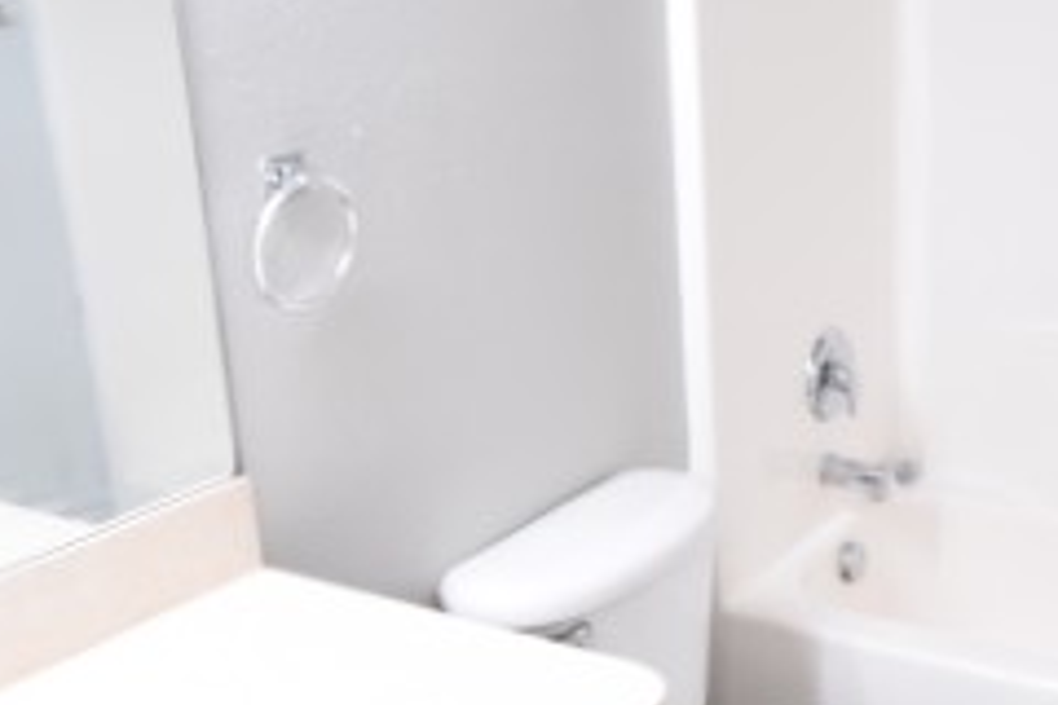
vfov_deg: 29.9
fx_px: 1322
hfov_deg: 41.9
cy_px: 330
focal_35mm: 45
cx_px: 829
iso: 800
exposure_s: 1/60
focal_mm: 10
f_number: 3.5
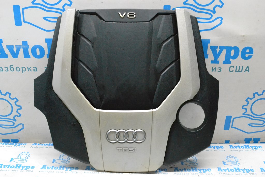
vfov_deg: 36.9
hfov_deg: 53.1
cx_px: 132
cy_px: 88
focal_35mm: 36
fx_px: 265
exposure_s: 1/125
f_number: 10
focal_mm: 24
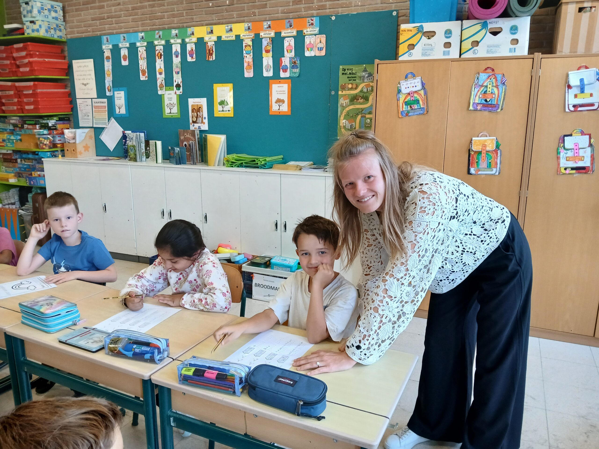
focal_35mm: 26
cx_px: 300
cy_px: 224
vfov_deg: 53.1
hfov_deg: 67.3
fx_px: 450
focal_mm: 3.98
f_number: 1.8
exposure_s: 1/50
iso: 250
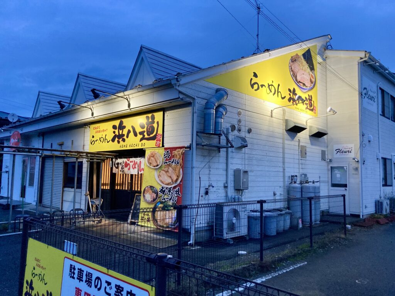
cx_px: 198
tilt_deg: +5.6
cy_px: 148
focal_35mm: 28
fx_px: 320
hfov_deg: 63.4
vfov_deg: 49.7
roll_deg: -0.6
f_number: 1.8
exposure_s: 1/50
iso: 250
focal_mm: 3.99
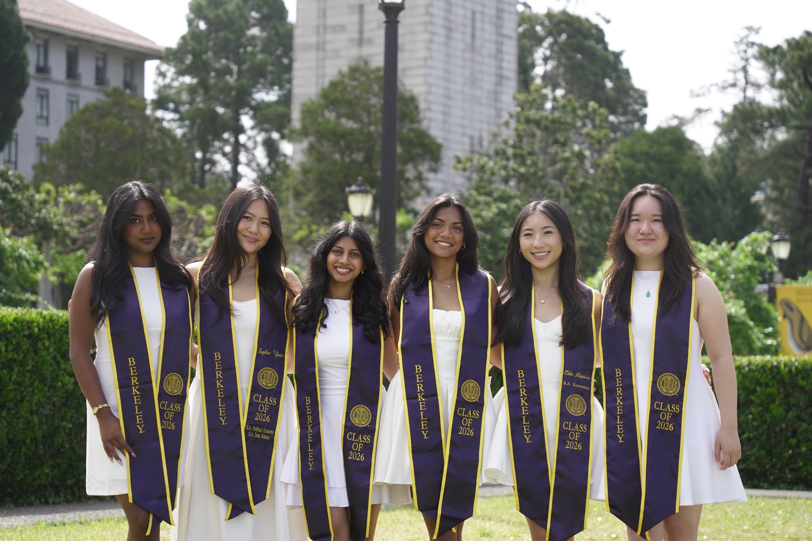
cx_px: 406
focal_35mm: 87
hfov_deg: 23.4
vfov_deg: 15.7
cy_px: 270
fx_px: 1962
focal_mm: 87
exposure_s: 1/800
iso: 250
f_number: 4.5
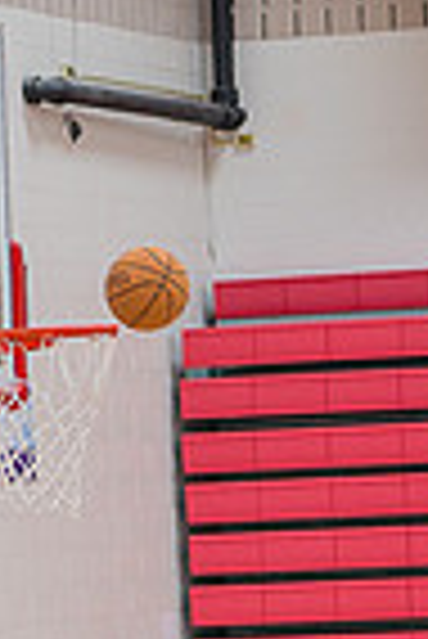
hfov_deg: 4.8
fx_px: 5070
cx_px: 124
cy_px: 814
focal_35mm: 285
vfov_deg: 7.2
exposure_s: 1/250
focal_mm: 90
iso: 1000
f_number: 4.5
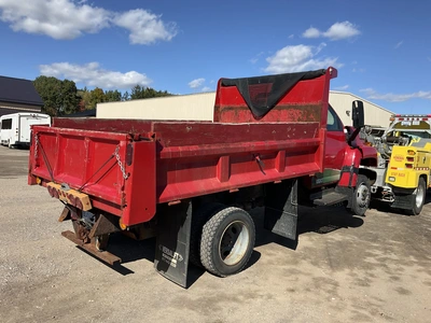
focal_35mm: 29
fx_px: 361
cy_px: 162
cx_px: 216
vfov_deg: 48.2
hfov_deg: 61.7
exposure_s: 1/1786
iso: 25
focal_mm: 3
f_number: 1.8
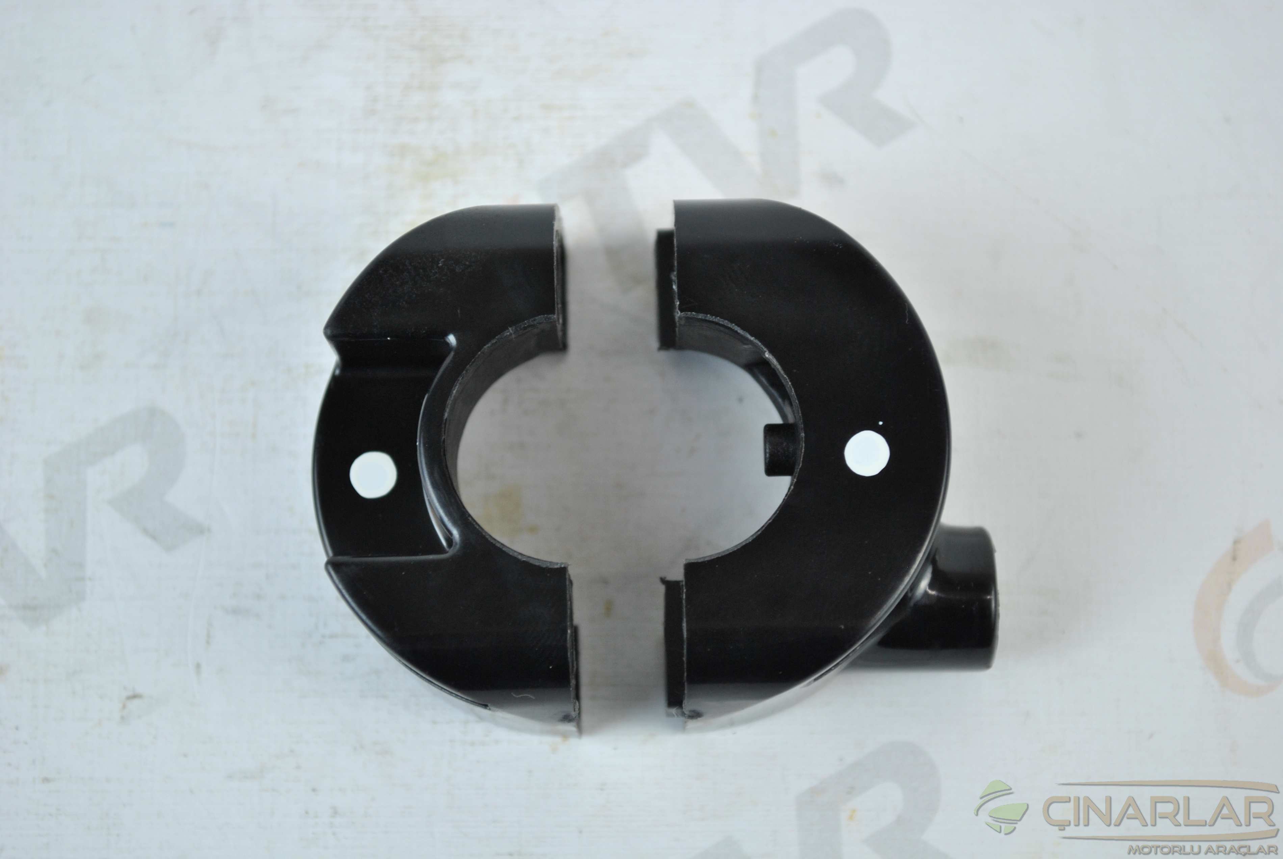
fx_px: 2944
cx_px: 642
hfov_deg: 24.6
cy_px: 430
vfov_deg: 16.6
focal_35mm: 82
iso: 200
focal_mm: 55
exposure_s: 1/25
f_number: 5.6
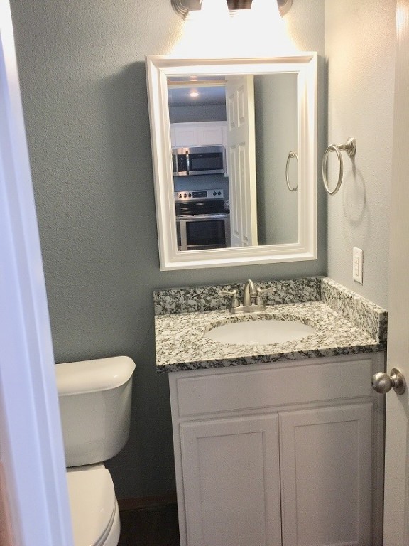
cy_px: 273
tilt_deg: -10.3
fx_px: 457
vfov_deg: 61.7
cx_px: 204
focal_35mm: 29
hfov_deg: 48.2
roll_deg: +1.2
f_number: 2.2
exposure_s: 1/30
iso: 50
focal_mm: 4.15
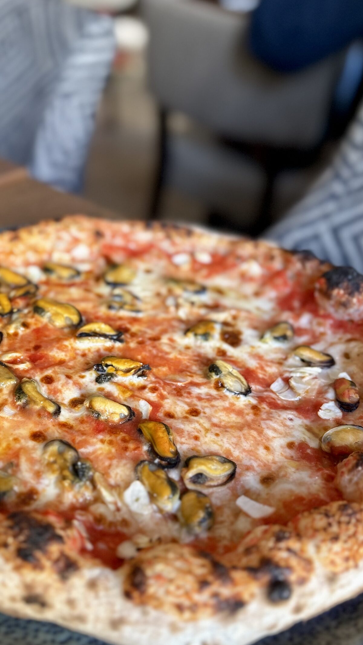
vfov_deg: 58.0
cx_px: 121
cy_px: 314
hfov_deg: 34.3
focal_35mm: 34
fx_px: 582
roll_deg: -7.2
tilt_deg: -34.8
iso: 125
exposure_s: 1/100
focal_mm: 5.96
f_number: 1.6
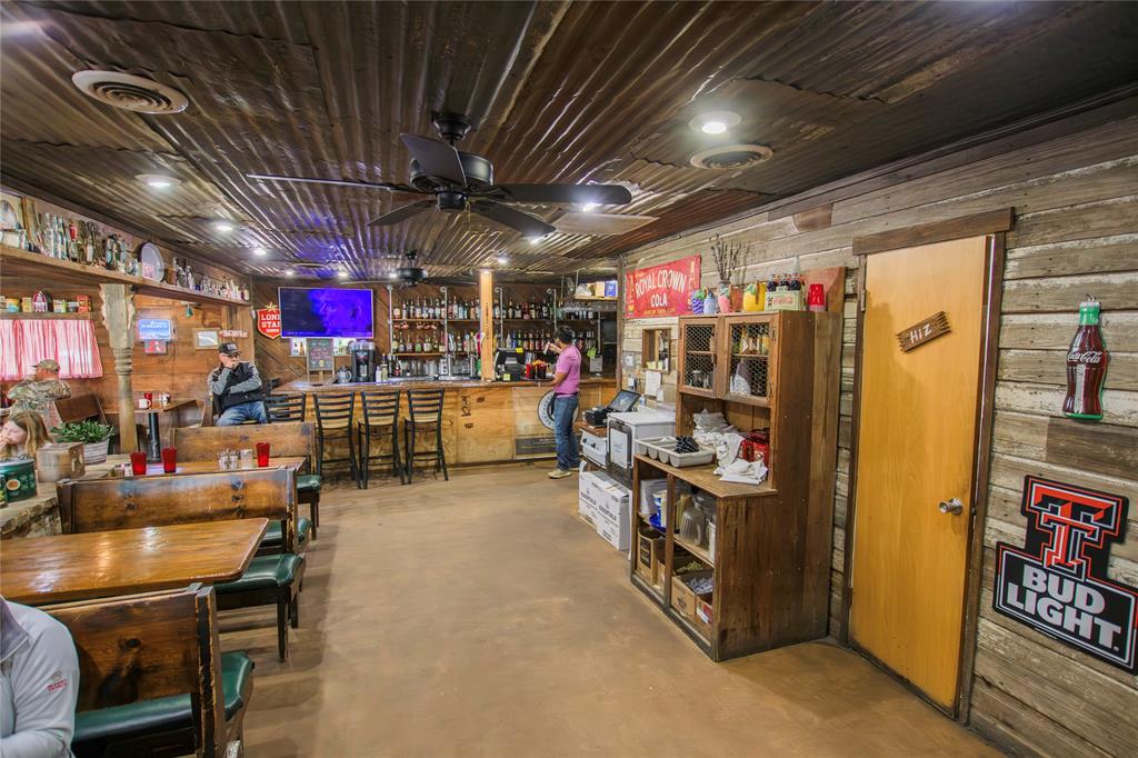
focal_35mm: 17
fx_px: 537
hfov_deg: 93.3
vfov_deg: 70.4
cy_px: 379
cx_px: 569
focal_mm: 11.5
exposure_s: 1/80
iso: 800
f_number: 4
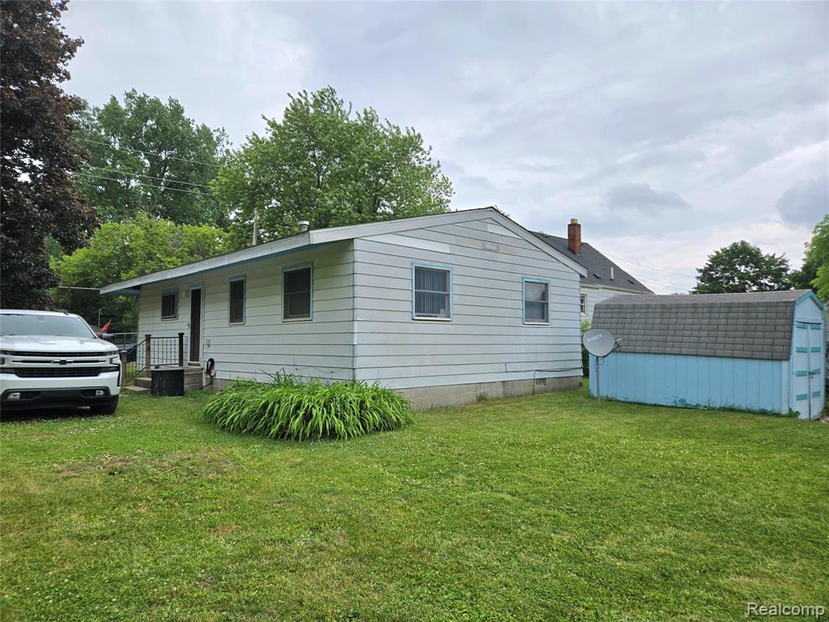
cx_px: 414
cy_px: 311
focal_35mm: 23
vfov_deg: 58.9
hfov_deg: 73.9
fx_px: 551
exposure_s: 1/1111
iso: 25
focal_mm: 5.4
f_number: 1.8
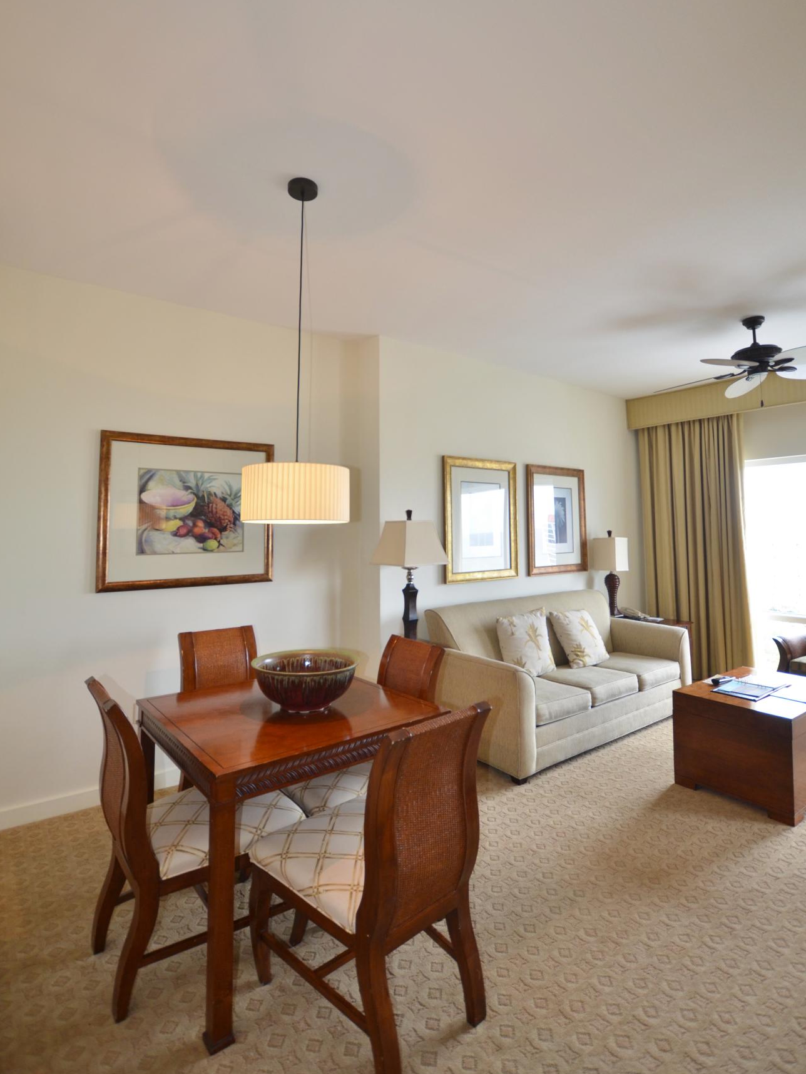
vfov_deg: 83.6
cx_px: 400
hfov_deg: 67.9
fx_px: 598
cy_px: 484
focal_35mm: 19
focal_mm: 11.5
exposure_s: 1/80
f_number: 3.5
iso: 400
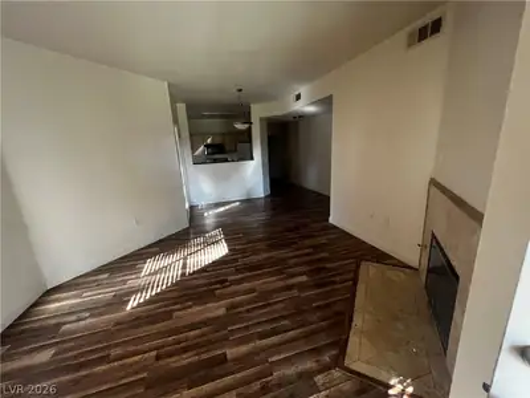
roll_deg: +2.9
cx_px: 265
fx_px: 199
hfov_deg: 106.2
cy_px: 199
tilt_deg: -13.3
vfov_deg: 89.9
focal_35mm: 13
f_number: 1.8
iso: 500
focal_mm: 1.57
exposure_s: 1/60
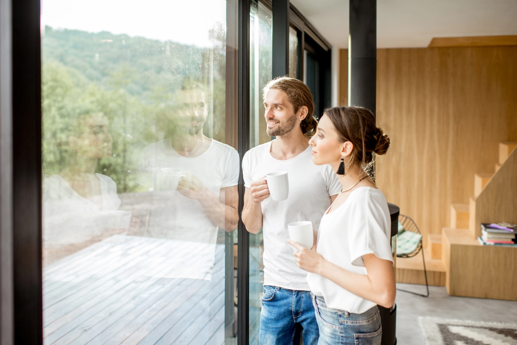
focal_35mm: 35
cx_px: 258
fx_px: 503
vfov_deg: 37.9
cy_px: 172
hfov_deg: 54.4
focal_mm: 35
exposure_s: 1/200
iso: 200
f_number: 2.2
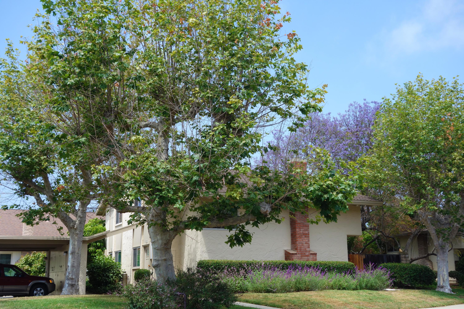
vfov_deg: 30.5
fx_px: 567
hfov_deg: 44.5
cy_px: 154
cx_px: 232
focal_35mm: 44
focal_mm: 16.39
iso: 125
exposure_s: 1/250
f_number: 5.6
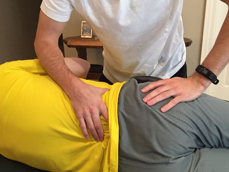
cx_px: 120
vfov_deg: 35.0
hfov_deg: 45.8
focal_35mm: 41
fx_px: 271
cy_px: 103
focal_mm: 4.15
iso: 250
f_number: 2.2
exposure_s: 1/30
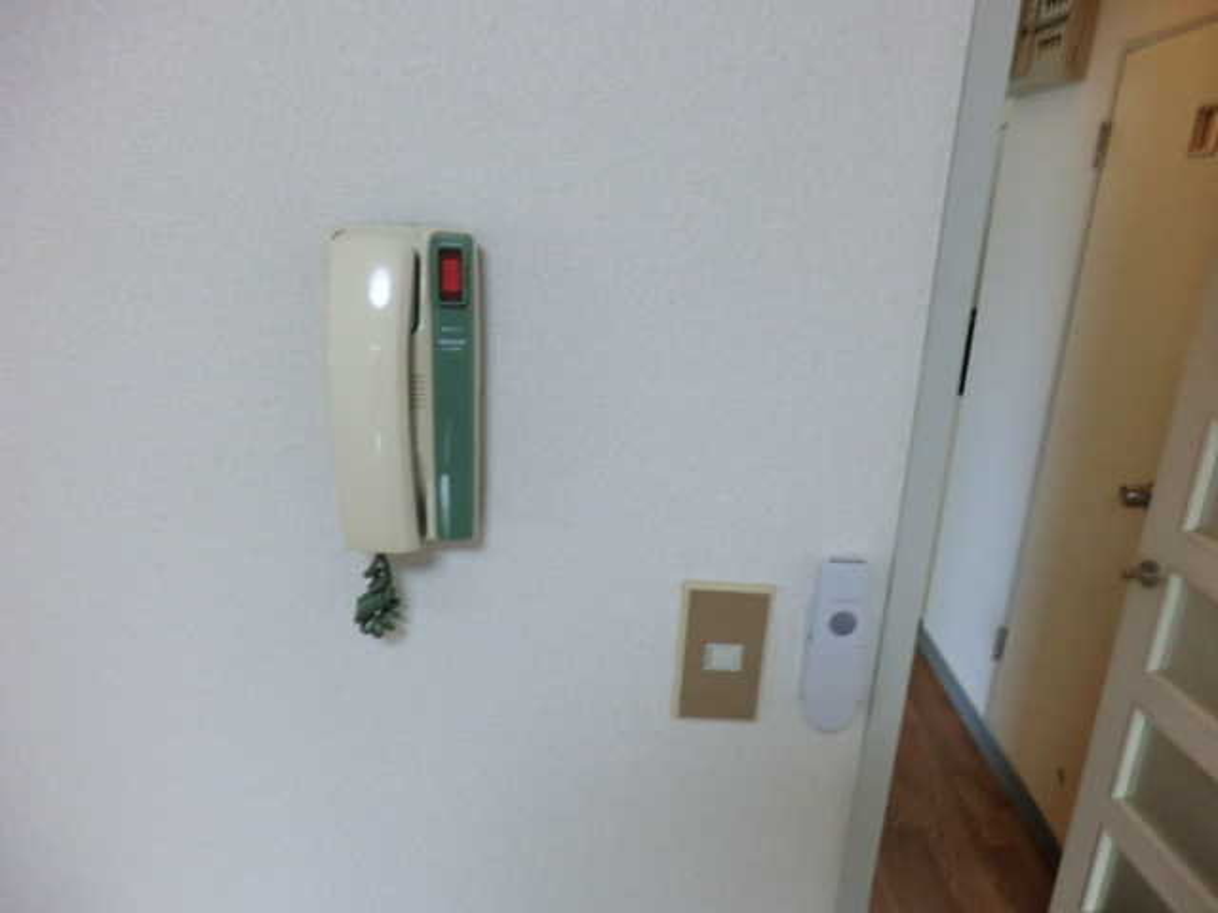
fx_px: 844
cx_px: 609
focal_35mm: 24
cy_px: 456
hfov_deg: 71.6
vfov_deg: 56.8
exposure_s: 1/60
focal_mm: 4.3
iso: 200
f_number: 3.2
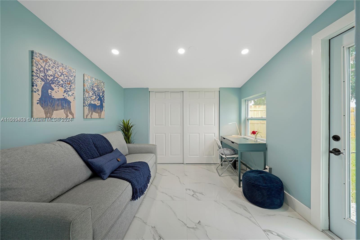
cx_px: 180
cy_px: 120
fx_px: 120
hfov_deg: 112.6
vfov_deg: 90.0
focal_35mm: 12
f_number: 8
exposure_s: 1/4
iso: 200
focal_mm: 12
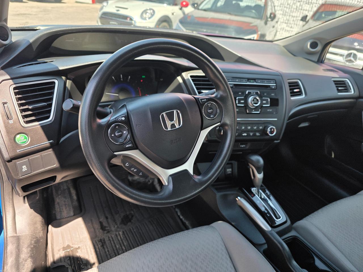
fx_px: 241
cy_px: 136
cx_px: 182
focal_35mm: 23
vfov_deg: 58.9
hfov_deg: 73.9
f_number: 1.7
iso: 50
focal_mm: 6.3
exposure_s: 1/359
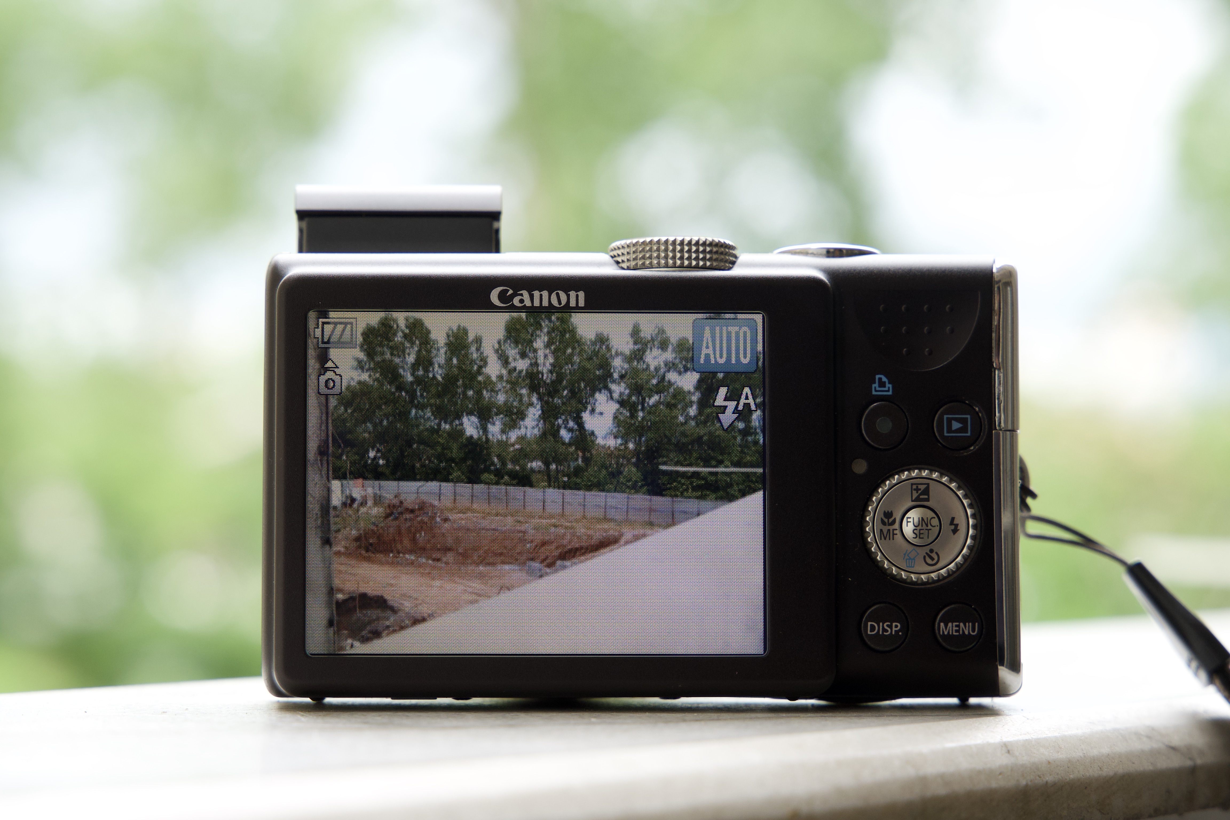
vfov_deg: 13.0
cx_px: 615
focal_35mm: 105
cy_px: 410
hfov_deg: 19.5
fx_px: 3587
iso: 640
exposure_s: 1/160
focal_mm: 70
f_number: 6.3
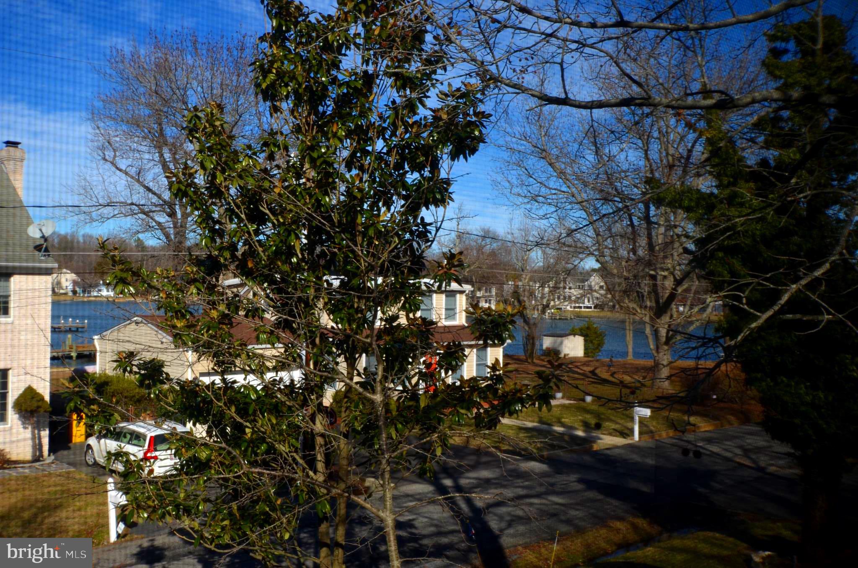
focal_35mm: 36
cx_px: 429
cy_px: 284
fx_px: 856
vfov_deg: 36.7
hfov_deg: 53.2
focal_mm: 24
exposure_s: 1/200
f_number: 8
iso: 100
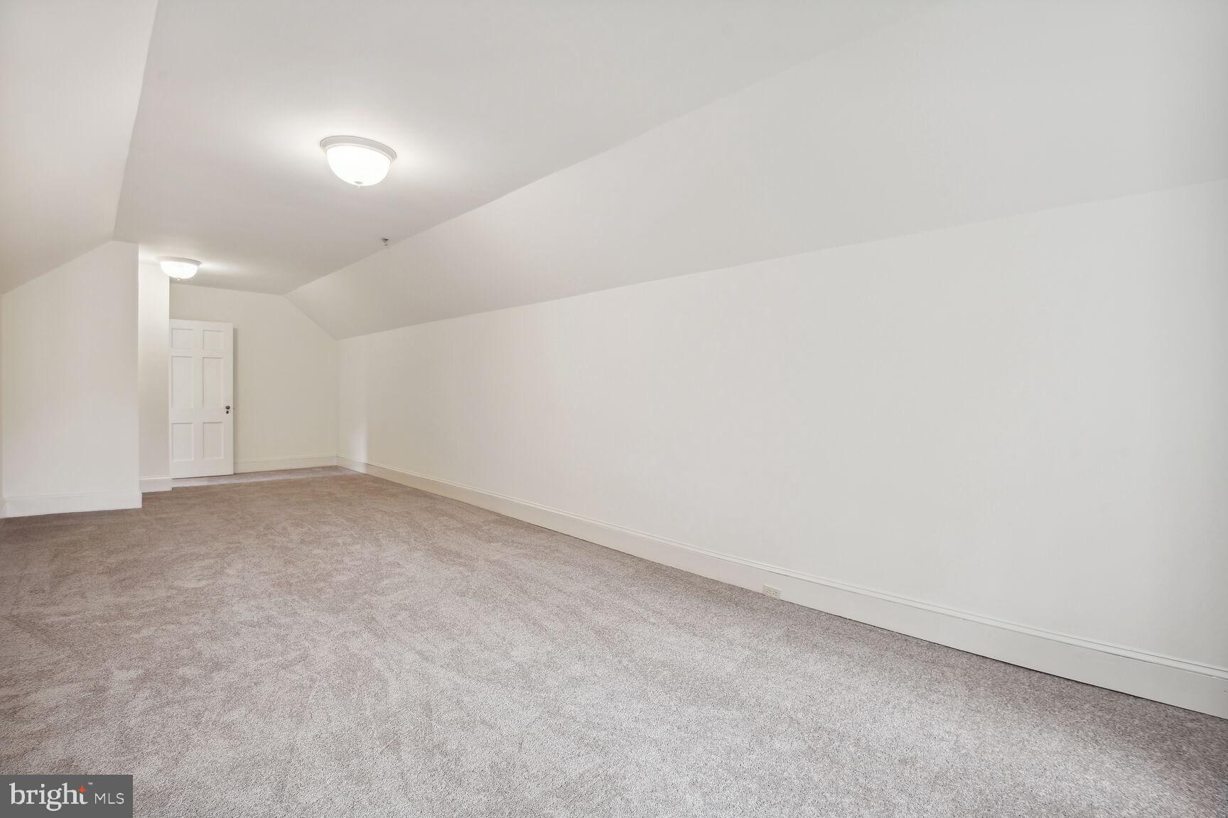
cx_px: 614
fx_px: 546
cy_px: 409
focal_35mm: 16
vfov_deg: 73.7
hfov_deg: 96.7
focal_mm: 16
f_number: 8
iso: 400
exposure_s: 1/6
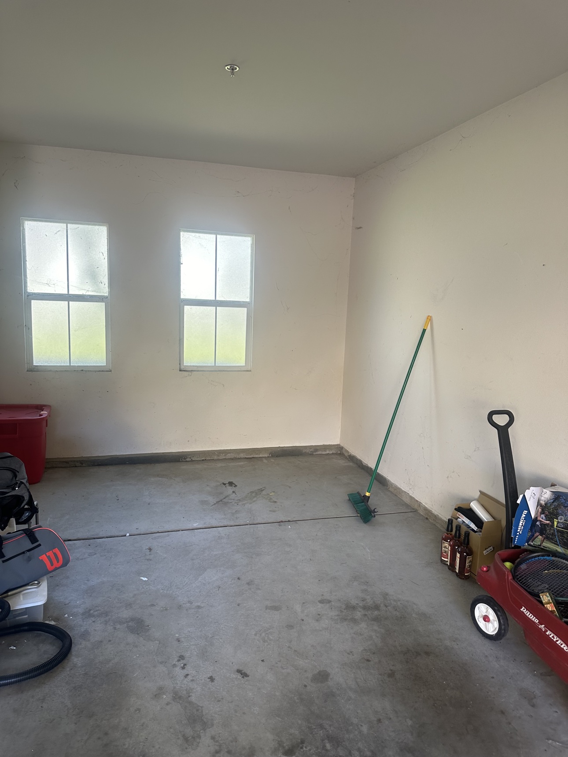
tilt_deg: -7.7
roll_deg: -3.4
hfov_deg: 56.8
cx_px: 284
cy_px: 378
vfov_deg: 71.6
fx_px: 525
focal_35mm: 24
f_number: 1.78
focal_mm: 6.86
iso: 100
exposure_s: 1/125
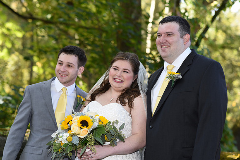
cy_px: 80
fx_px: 567
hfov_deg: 23.9
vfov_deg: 16.1
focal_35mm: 85
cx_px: 120
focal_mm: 85
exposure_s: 1/200
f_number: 3.5
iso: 200
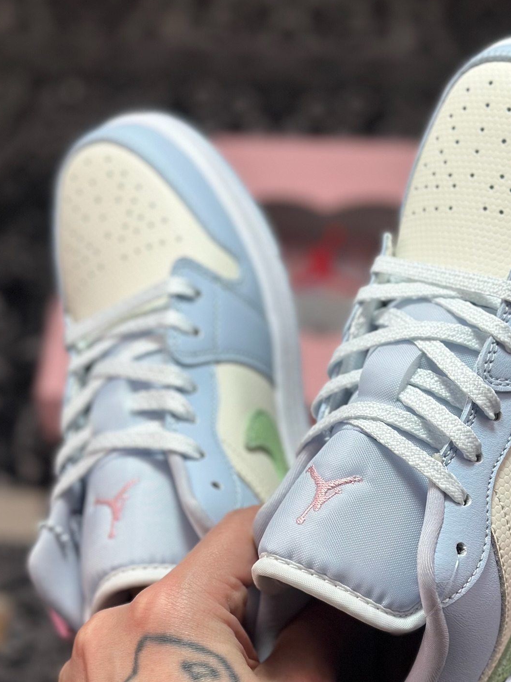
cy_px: 439
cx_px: 345
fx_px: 1378
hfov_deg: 20.9
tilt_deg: -53.6
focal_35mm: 70
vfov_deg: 27.7
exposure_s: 1/1953
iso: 80
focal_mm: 6.86
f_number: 1.78
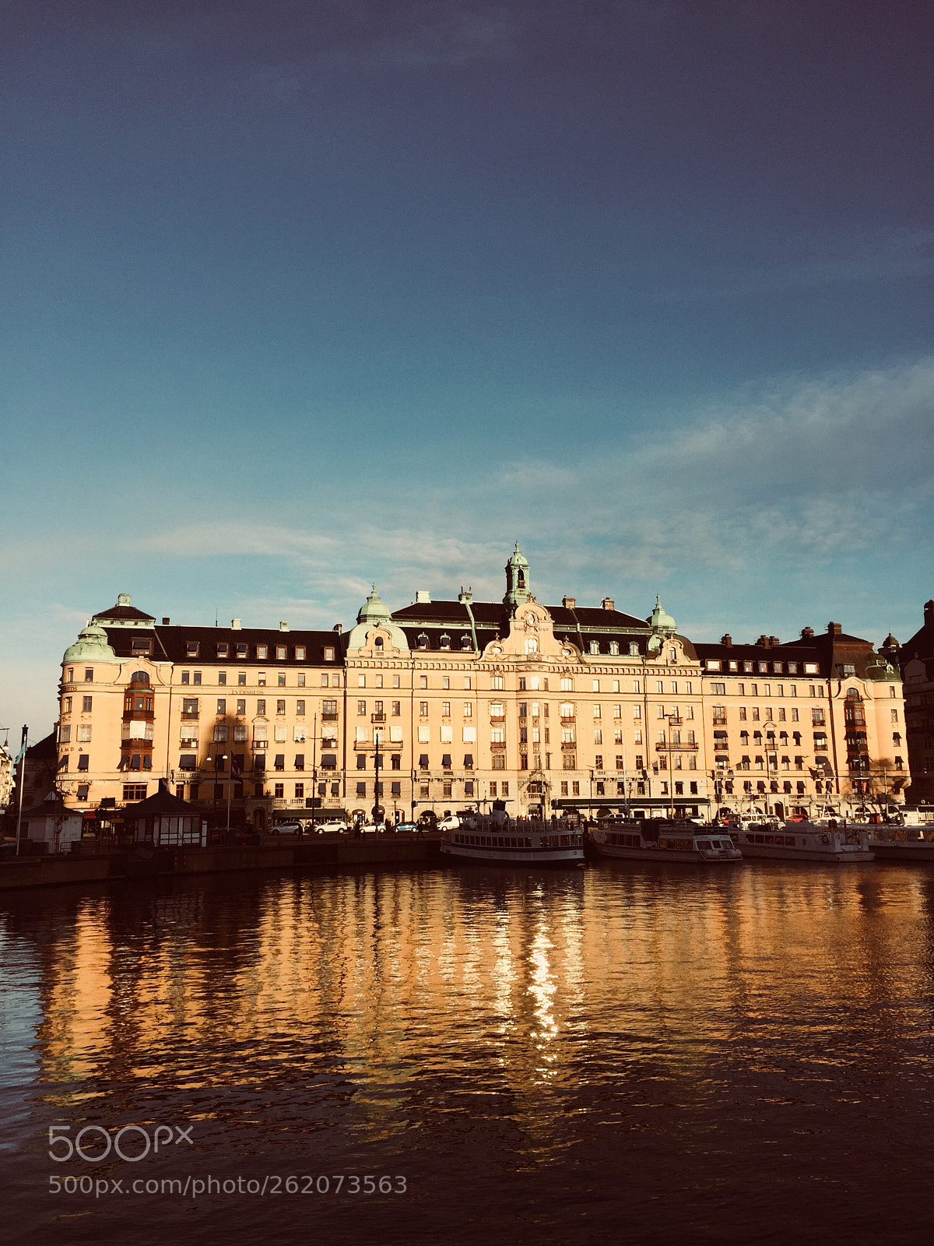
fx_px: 1043
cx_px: 467
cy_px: 623
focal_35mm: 29
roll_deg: +0.1
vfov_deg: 61.7
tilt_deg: +10.1
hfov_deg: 48.2
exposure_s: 1/1412
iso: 32
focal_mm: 4.15
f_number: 2.2
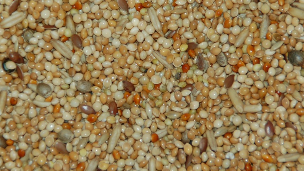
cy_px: 72
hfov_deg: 3.8
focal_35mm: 566
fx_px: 4563
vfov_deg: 2.1
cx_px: 133
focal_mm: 200
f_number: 6.3
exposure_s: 1/60
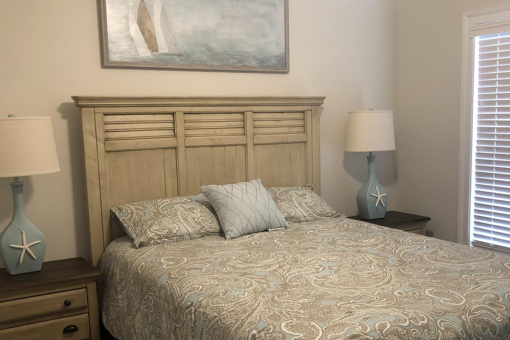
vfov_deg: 33.4
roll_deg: +1.8
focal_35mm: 40
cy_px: 191
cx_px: 282
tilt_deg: -7.4
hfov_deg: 48.4
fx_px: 567
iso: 50
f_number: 1.8
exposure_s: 1/15
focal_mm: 3.99
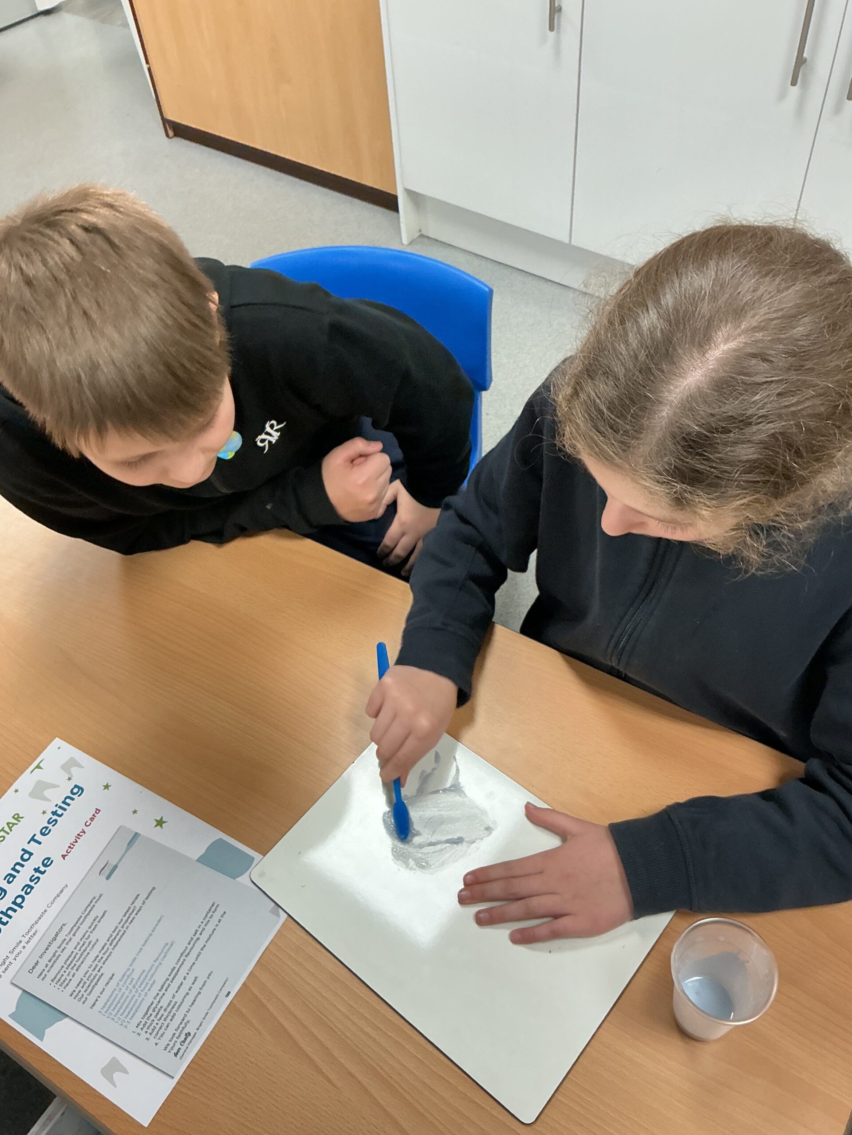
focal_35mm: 29
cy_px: 568
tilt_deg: -50.5
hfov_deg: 48.2
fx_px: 952
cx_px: 426
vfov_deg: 61.7
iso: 125
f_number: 1.8
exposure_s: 1/60
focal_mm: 3
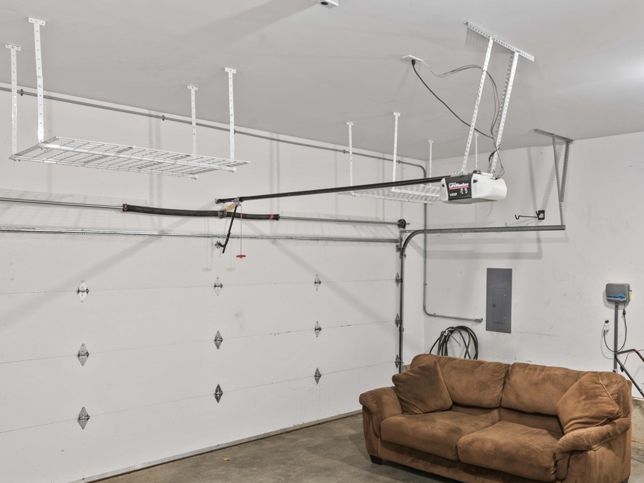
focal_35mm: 30
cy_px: 259
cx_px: 463
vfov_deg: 46.8
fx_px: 558
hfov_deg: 57.7
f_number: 7.1
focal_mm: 19
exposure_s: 4
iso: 100
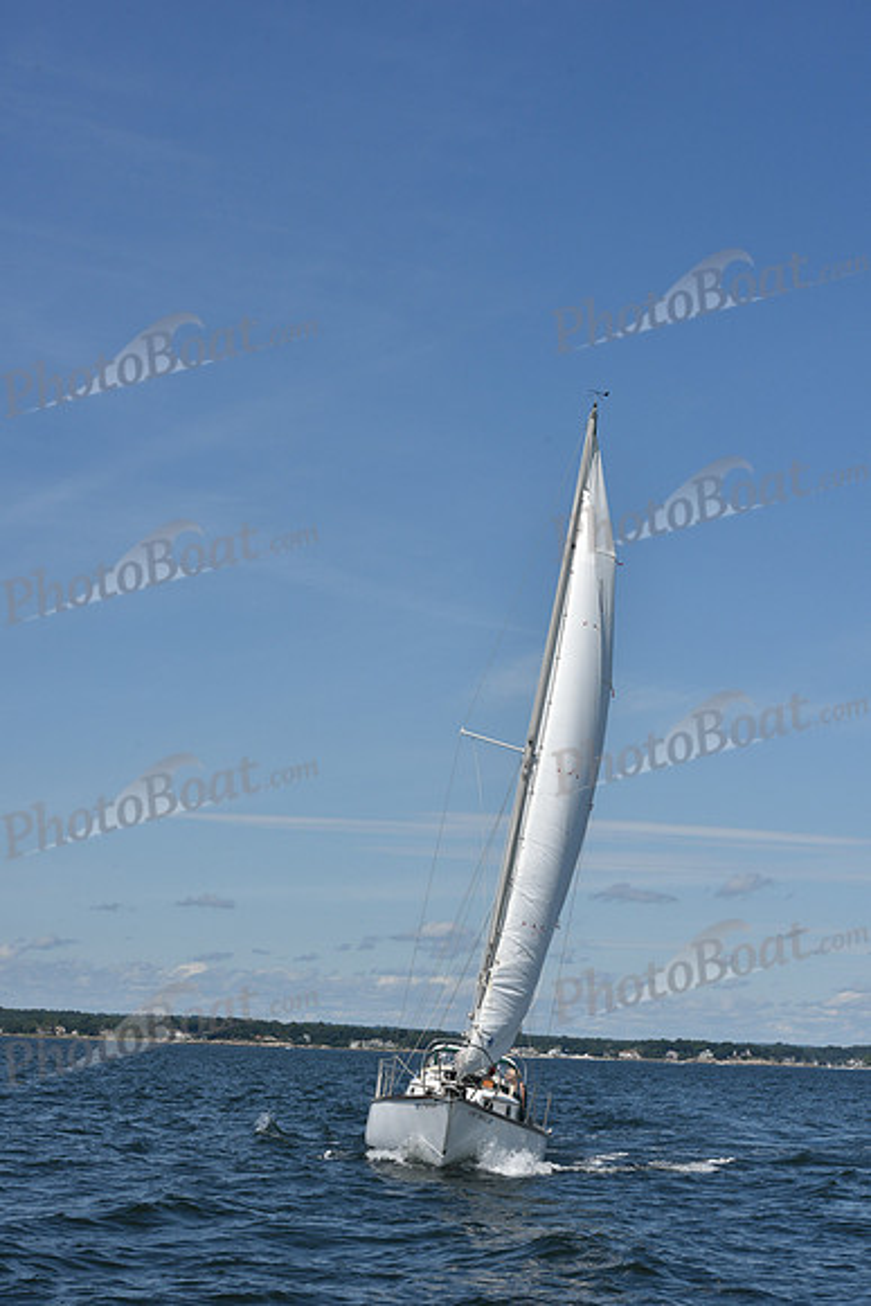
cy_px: 653
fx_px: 2539
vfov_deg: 28.8
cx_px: 436
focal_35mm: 70
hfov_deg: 19.5
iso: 320
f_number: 13
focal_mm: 70
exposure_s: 1/1000
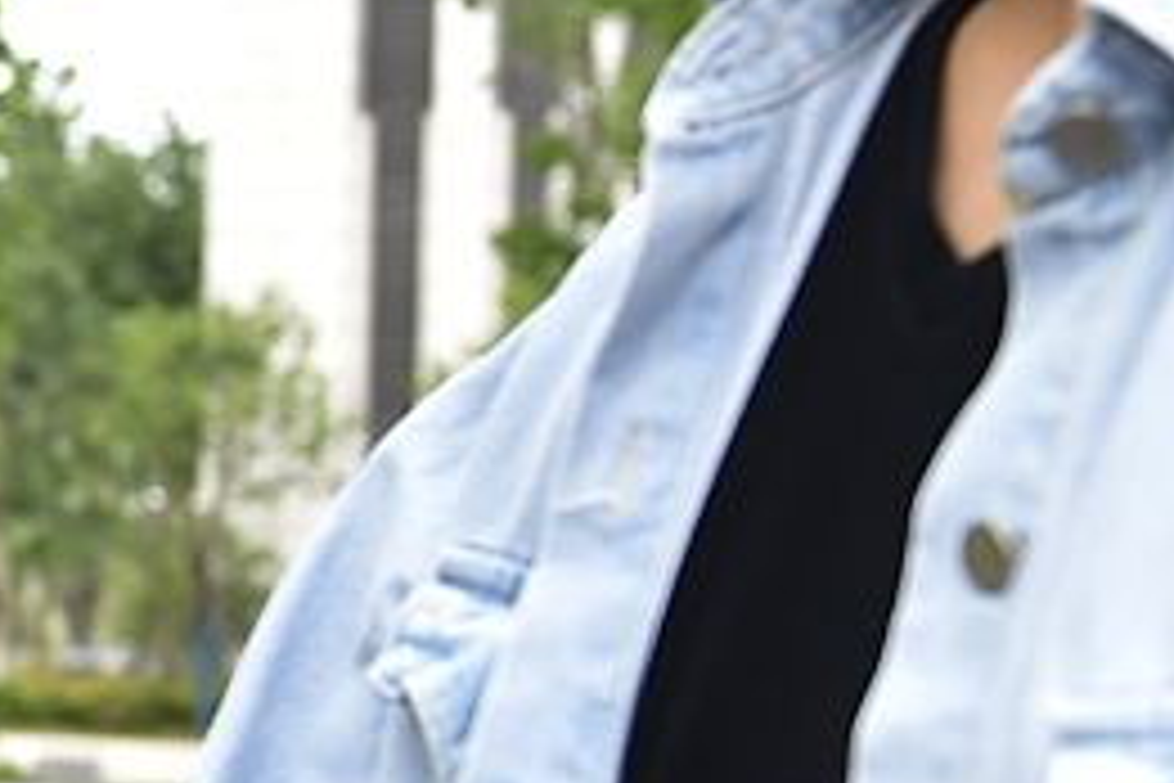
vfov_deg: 8.5
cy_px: 371
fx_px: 5250
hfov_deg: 12.0
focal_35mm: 161
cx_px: -729
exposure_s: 1/125
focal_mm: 35
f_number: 3.5
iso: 400
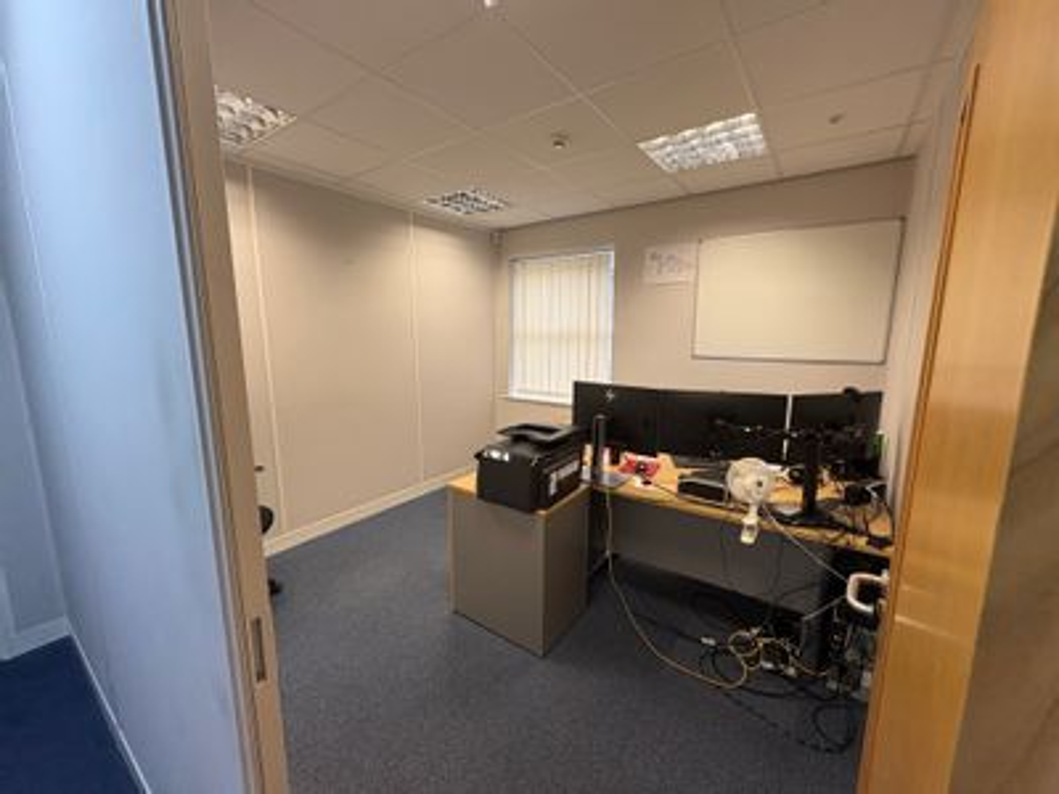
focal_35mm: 14
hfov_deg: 102.1
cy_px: 397
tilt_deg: -9.4
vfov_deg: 85.7
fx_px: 428
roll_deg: +0.3
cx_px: 530
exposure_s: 1/100
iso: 100
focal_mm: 2.22
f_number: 2.2
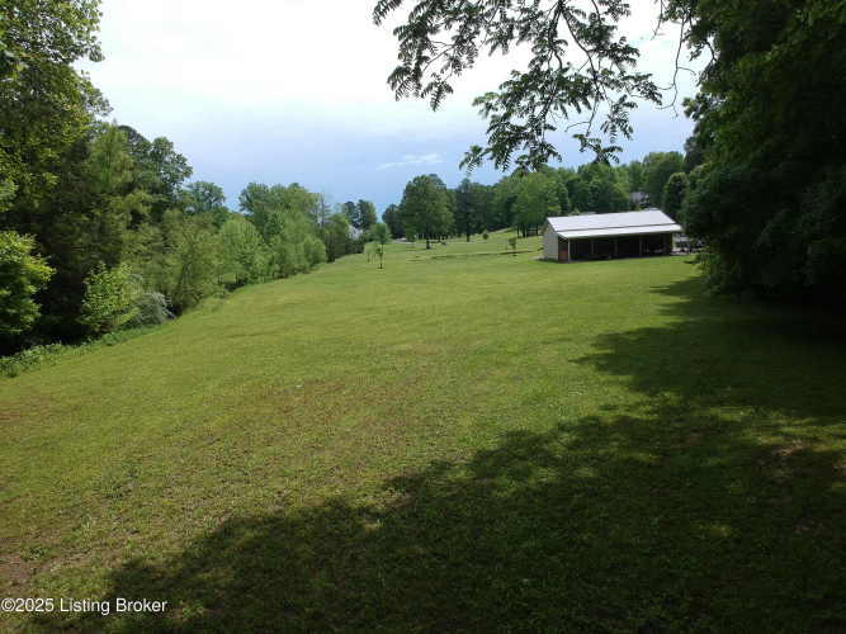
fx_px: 611
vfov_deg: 54.9
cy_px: 317
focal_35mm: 25
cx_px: 423
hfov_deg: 69.4
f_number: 2.6
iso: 100
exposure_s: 1/1250
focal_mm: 4.49
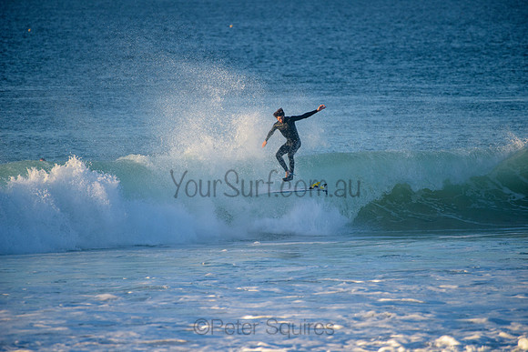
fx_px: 7335
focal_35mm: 500
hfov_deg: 4.1
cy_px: 176
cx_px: 264
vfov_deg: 2.8
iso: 720
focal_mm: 500
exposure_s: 1/2000
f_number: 5.6
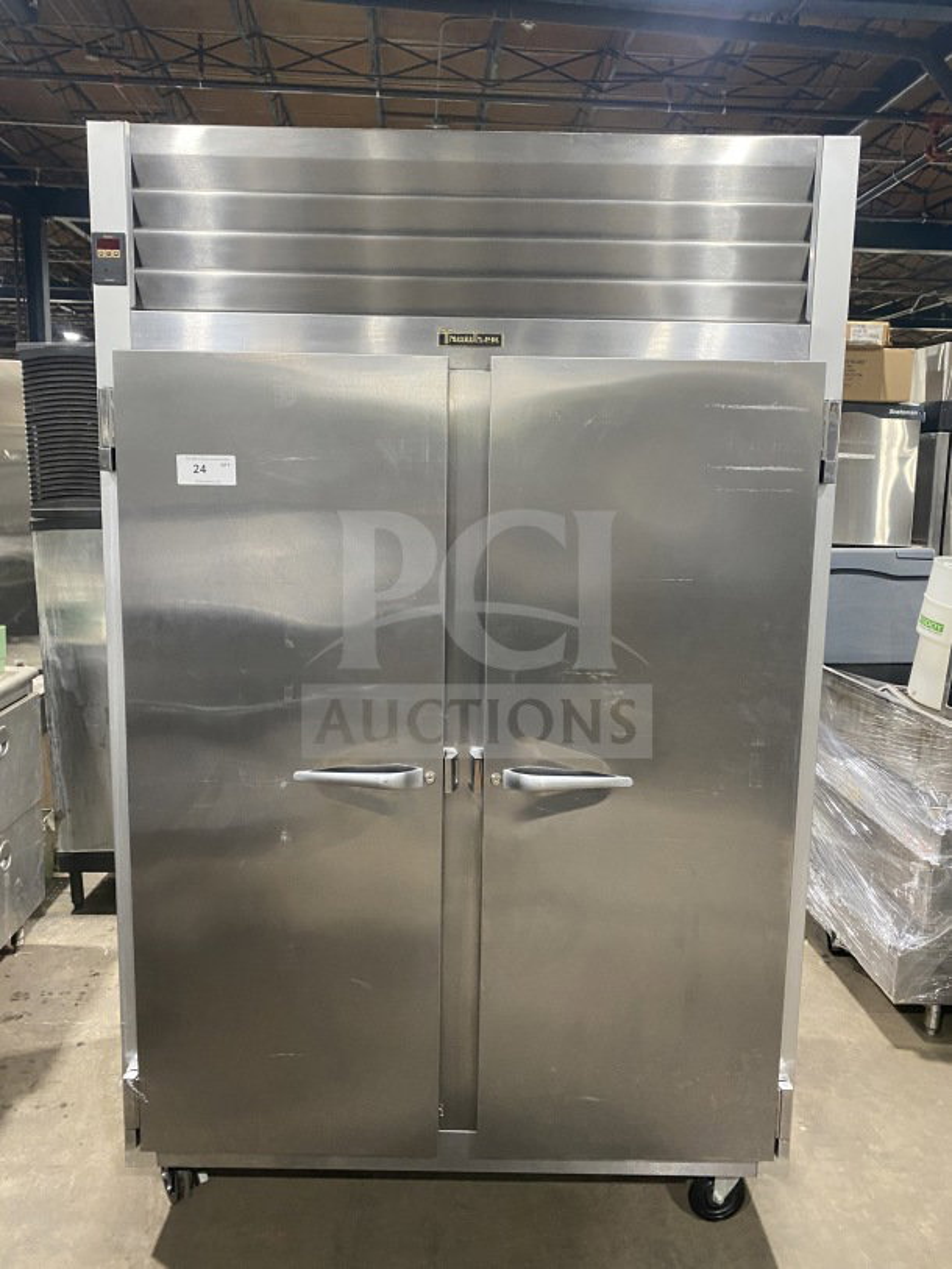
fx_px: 953
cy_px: 634
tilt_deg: -6.5
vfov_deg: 67.3
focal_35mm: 26
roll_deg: -2.2
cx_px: 476
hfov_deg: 53.1
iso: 400
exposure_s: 1/60
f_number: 1.8
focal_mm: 4.25
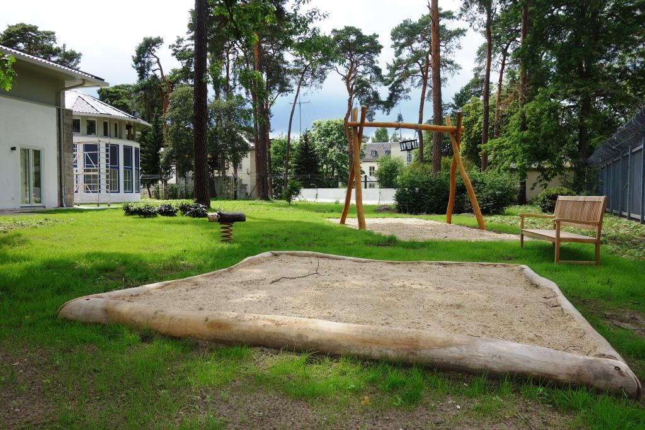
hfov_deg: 65.5
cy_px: 215
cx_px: 322
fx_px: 502
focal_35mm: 28
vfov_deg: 46.4
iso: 125
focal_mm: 10.4
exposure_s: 1/400
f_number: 5.6
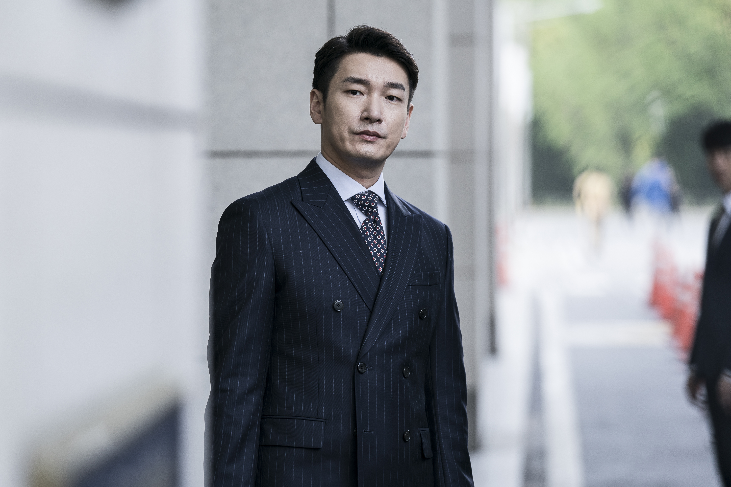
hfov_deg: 12.2
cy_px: 244
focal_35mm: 168
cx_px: 366
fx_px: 3411
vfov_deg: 8.2
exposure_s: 1/100
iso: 200
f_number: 3.5
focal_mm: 168
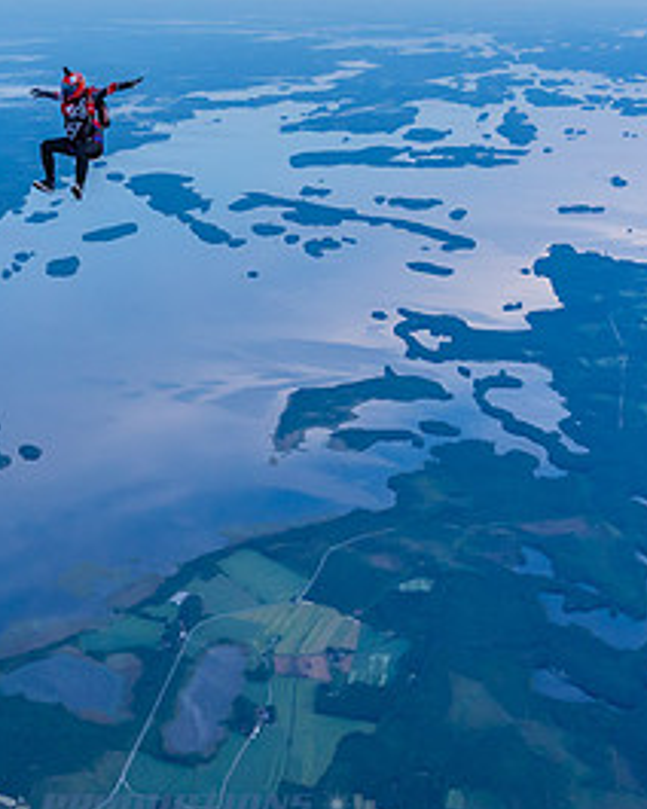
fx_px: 1628
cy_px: 267
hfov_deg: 21.8
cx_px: 15
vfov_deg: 27.7
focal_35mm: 68
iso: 1000
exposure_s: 1/2000
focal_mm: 30
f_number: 4.5
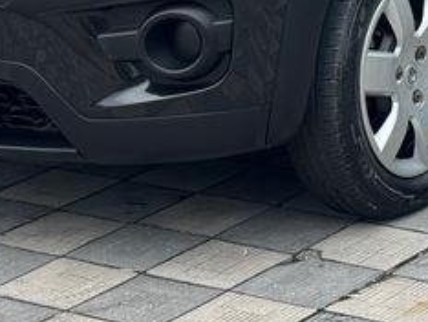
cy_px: -179
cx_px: 260
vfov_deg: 8.7
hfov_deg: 11.9
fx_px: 2055
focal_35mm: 166
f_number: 1.78
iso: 64
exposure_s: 1/1193
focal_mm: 6.76
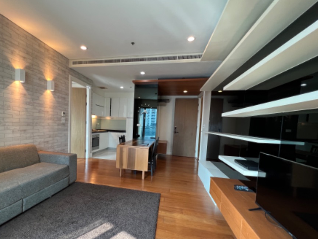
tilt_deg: -4.7
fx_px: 138
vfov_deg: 81.4
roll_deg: -2.3
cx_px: 137
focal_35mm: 15
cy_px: 134
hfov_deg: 97.6
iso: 200
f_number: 1.8
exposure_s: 1/100
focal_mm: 1.57
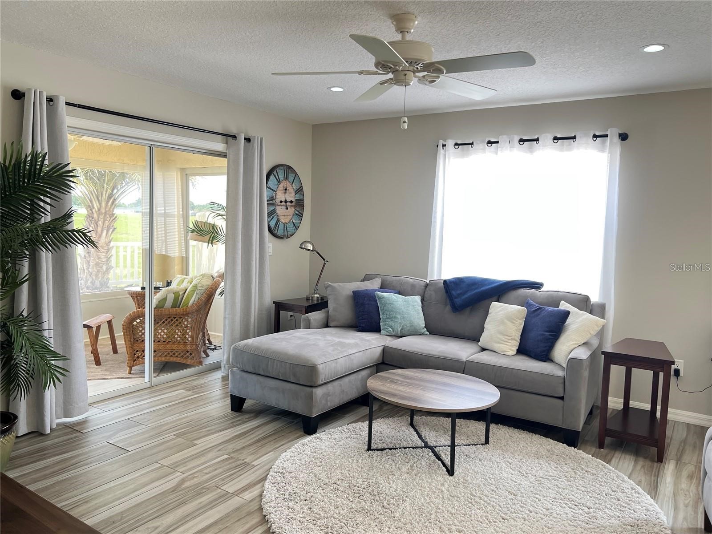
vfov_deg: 53.1
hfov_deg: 67.3
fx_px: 535
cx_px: 356
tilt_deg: -4.1
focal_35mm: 26
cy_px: 267
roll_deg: -1.5
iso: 125
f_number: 1.5
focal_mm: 5.7
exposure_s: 1/120
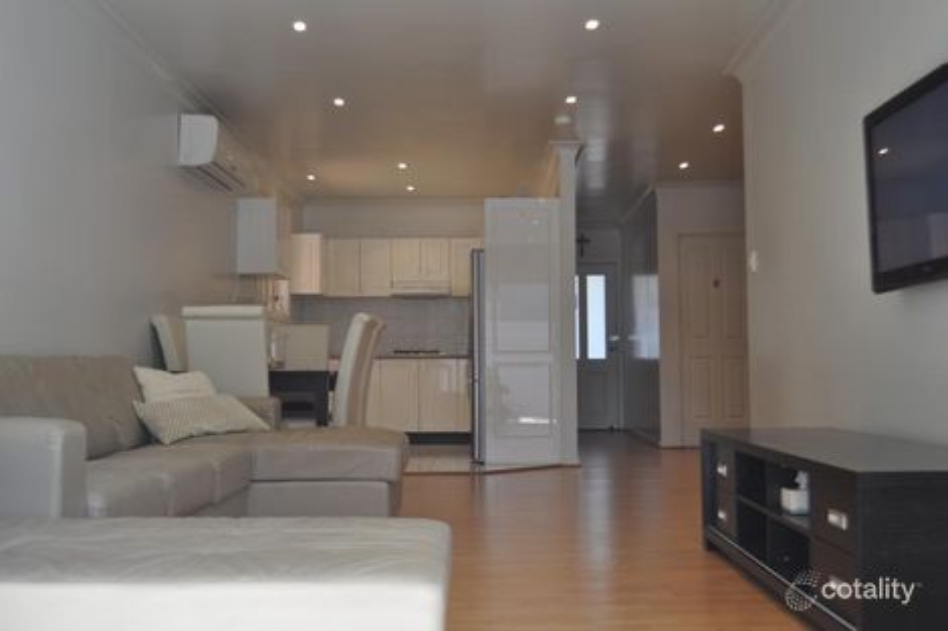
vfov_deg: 31.9
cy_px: 316
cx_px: 474
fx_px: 1106
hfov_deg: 46.4
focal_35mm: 42
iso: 400
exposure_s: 1/100
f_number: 5
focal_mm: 28
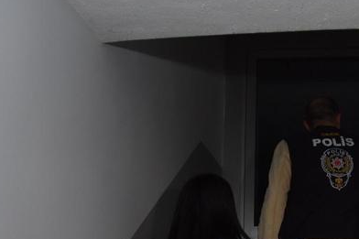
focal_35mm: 53
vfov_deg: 24.6
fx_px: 528
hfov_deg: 36.0
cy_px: 224
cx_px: 297
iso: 640
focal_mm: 18
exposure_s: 1/60
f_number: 6.3
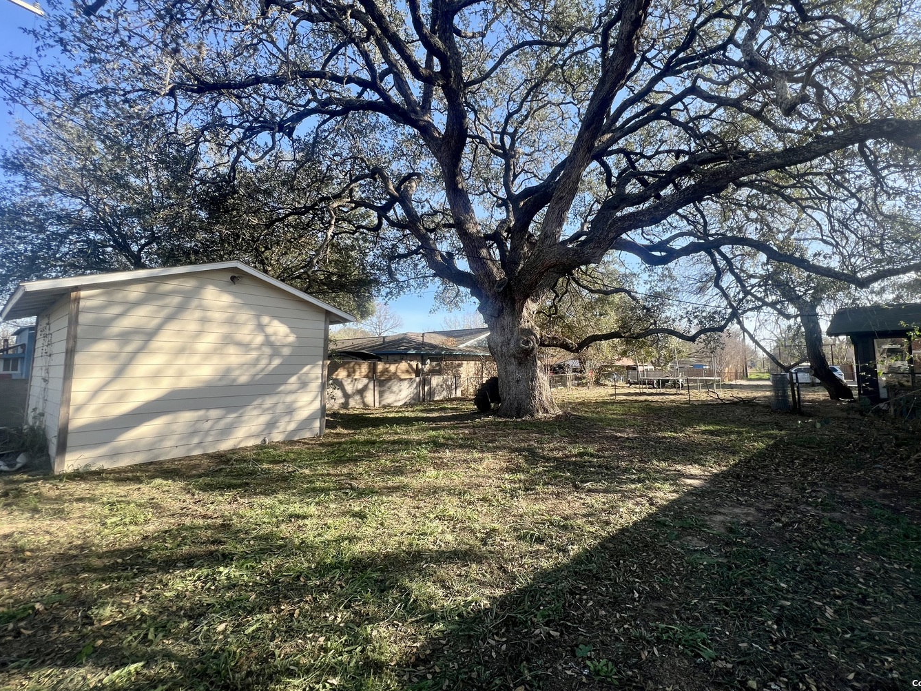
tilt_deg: +4.7
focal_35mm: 14
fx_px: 373
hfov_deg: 101.9
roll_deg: +0.0
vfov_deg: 85.6
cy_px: 328
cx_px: 489
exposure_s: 1/408
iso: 32
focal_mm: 1.57
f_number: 1.8
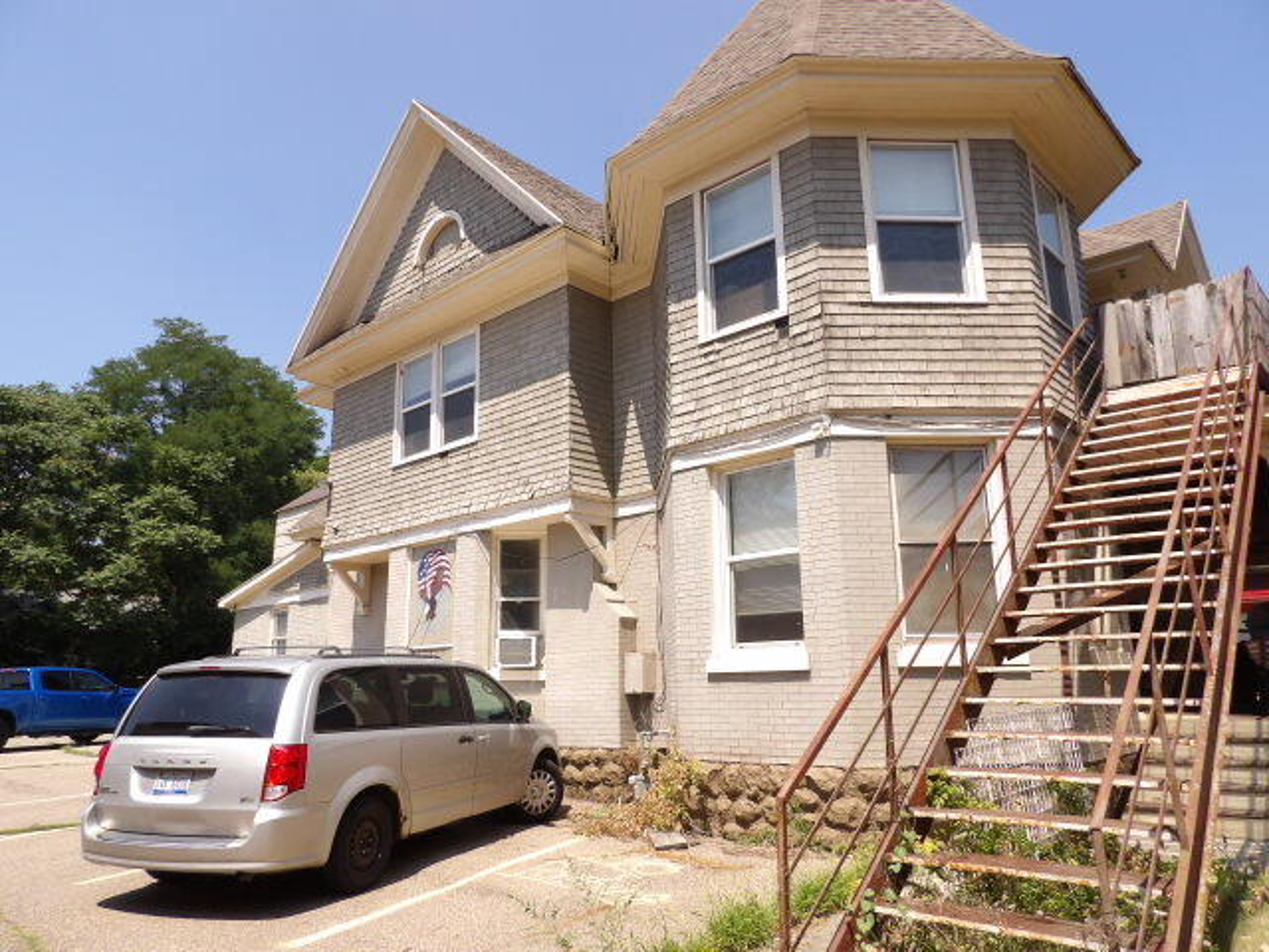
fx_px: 880
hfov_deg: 71.6
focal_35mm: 24
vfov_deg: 56.8
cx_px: 634
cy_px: 476
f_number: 3.2
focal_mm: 4.3
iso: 100
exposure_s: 1/733
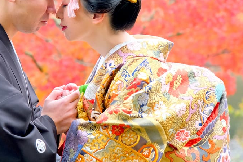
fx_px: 1202
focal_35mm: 178
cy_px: 46
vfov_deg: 7.7
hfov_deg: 11.5
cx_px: 90
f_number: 4.5
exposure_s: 1/160
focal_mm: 80
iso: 1600
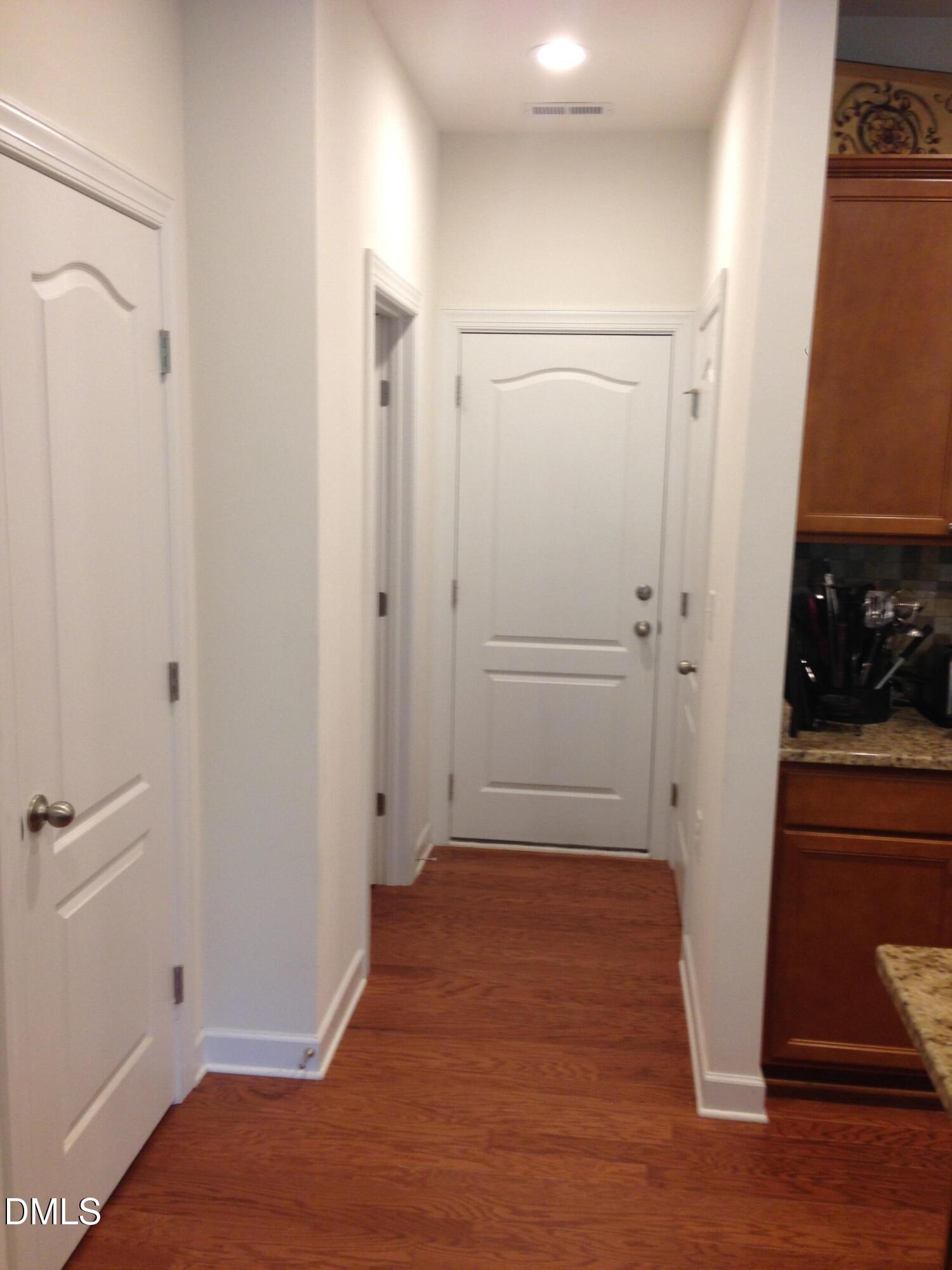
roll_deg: -0.7
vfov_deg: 55.4
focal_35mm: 33
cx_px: 476
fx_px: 1210
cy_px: 635
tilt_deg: -4.2
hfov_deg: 42.9
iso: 64
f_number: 2.4
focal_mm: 4.12
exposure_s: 1/20
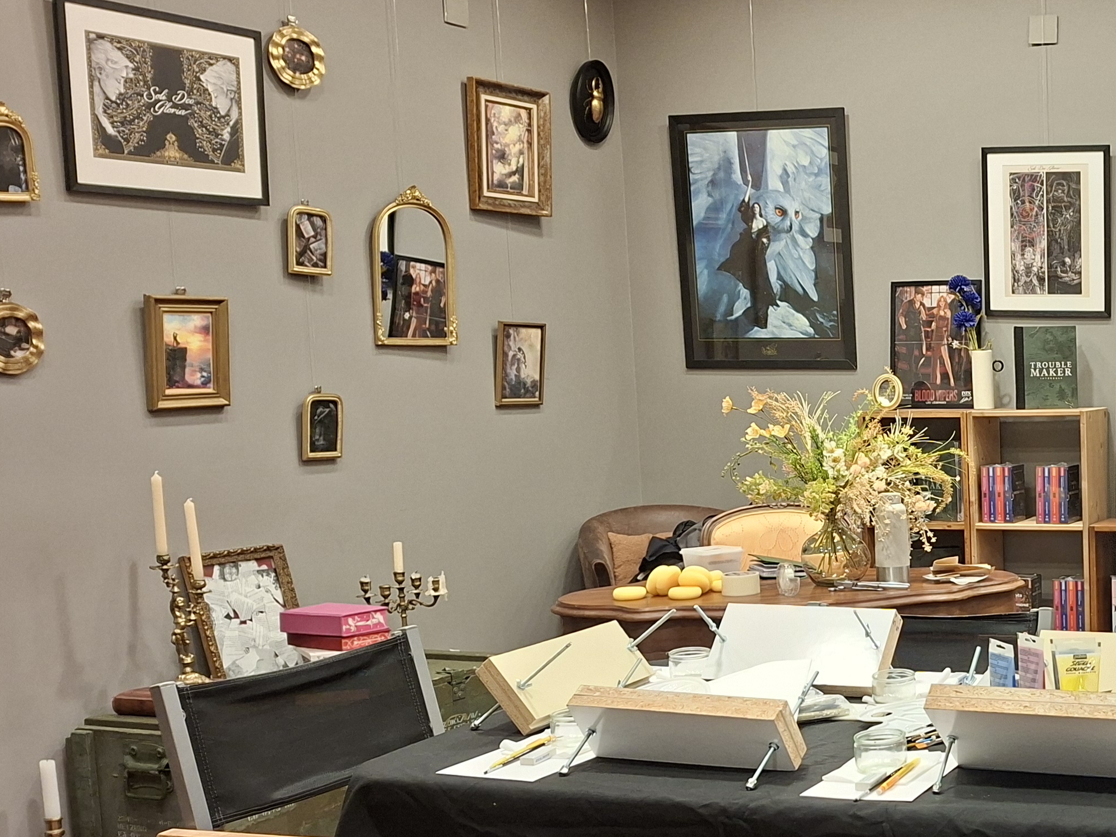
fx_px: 1483
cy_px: 528
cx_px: 1111
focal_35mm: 46
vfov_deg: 31.4
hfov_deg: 37.0
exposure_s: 1/100
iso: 200
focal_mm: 5.54
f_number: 1.8
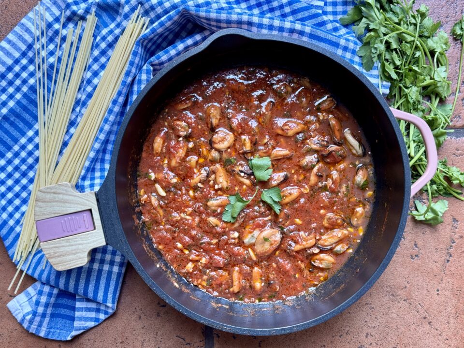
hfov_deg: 39.7
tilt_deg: -88.9
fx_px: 643
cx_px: 232
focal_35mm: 48
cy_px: 174
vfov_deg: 30.3
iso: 100
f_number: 1.78
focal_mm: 6.76
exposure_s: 1/60
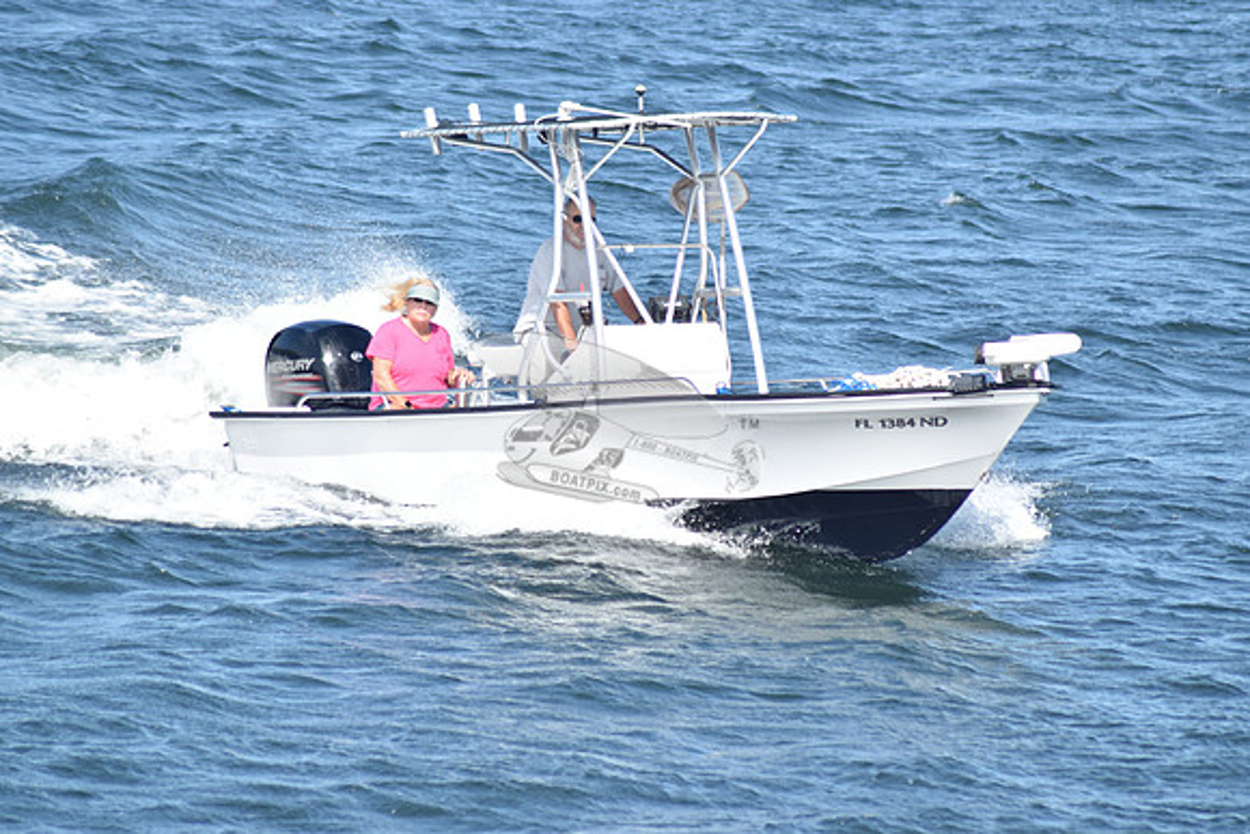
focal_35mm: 420
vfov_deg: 3.3
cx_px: 625
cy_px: 417
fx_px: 14586
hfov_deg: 4.9
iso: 400
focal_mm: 280
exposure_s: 1/1000
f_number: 6.7
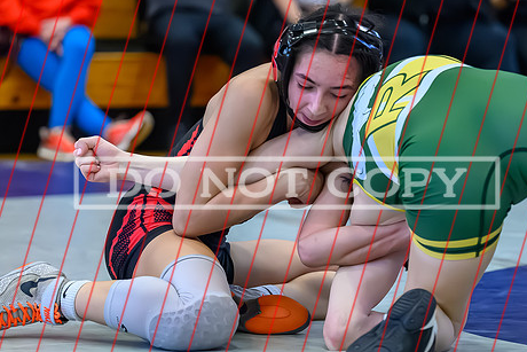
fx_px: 2914
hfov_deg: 10.3
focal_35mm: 199
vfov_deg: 6.9
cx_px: 371
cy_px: 241
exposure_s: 1/640
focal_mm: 96
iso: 8000
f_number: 2.8
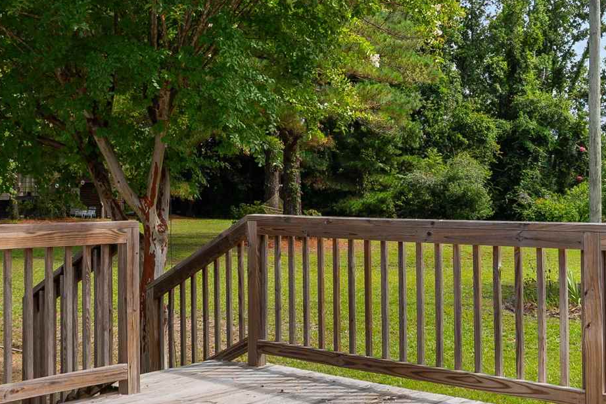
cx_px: 275
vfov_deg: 27.0
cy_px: 183
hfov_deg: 39.6
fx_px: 841
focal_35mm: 50
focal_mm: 10
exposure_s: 1/250
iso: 100
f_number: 8
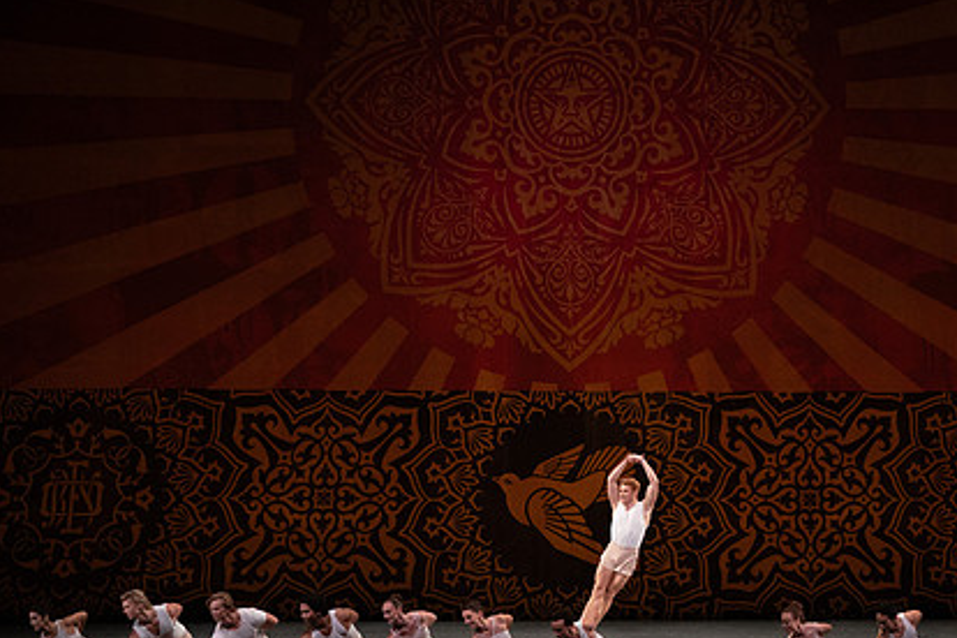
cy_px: 322
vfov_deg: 9.8
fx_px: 3721
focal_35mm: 140
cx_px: 666
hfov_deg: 14.6
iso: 5000
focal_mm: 100
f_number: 10
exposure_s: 1/400
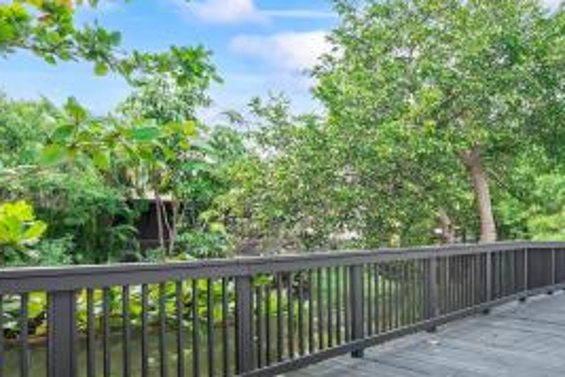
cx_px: 279
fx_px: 424
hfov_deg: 67.4
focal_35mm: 27
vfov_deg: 47.6
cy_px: 229
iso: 500
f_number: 10
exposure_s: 1/125
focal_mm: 16
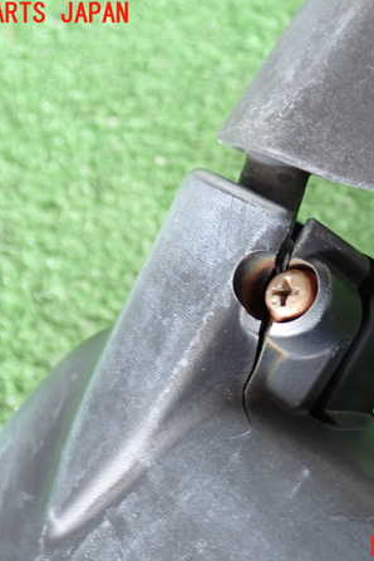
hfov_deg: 25.2
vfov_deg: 37.5
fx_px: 826
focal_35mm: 53
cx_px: 277
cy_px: 281
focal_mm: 6.83
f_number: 2.7
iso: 250
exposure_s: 1/40
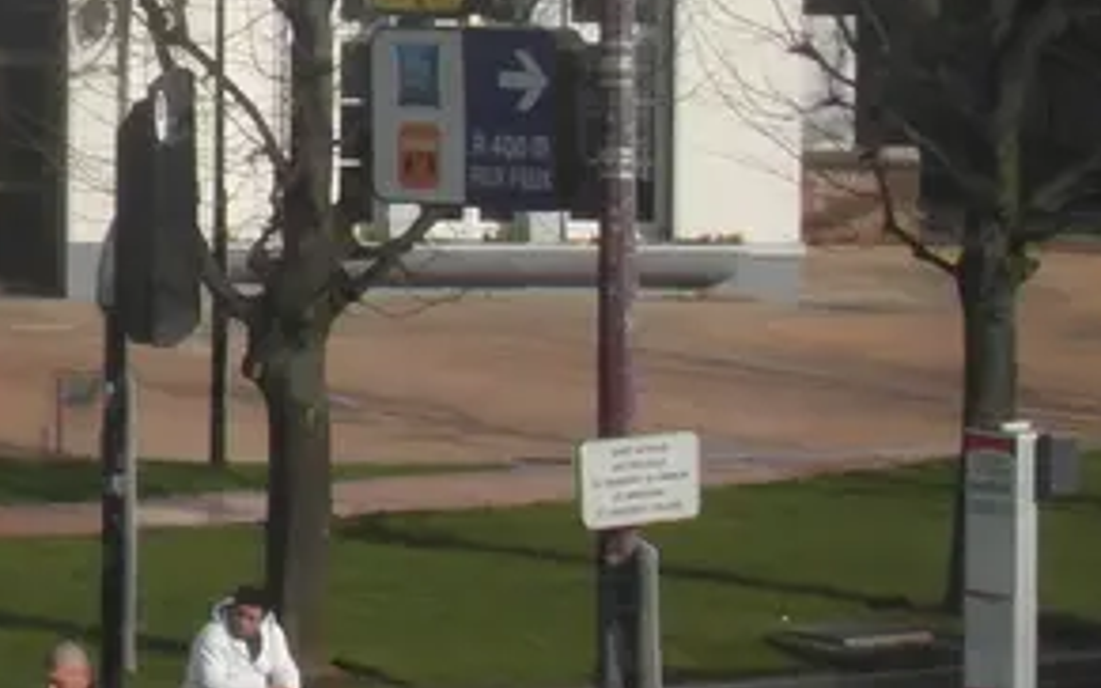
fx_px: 5732
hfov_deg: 10.4
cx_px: -791
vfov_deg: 6.8
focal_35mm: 191
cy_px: -30
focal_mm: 6.8
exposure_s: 1/180
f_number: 7.3
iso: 80
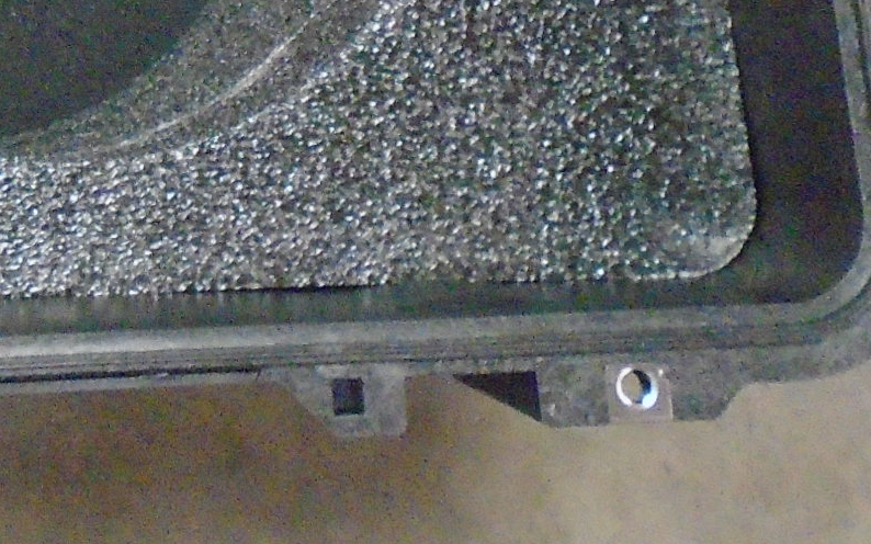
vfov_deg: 12.9
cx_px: -340
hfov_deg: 20.5
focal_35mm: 90
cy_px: -502
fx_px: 2136
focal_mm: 4.6
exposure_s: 1/30
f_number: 3.2
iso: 800
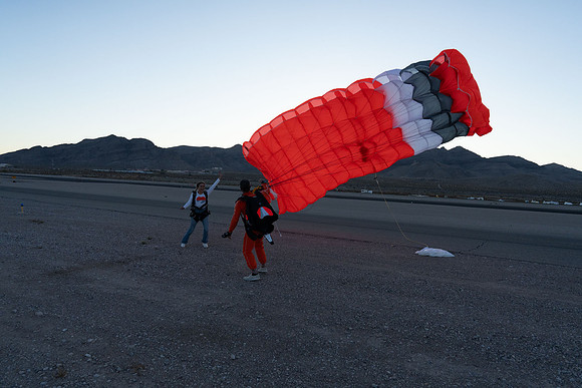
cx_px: 291
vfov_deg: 53.2
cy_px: 194
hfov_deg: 73.7
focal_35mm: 24
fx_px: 388
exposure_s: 1/2000
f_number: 6.3
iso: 1250
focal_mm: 24
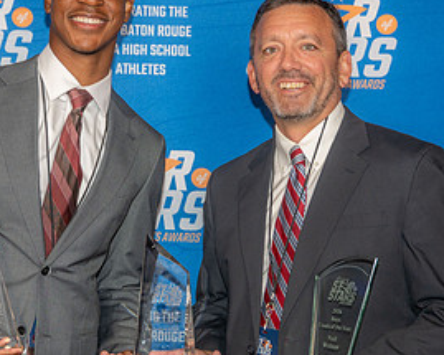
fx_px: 1222
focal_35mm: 93
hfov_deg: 20.5
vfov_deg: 16.5
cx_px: 157
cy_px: 217
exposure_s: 1/160
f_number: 3.5
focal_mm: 46
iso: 320
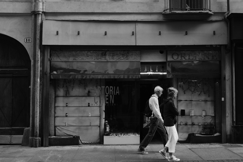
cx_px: 122
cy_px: 81
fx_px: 277
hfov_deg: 47.4
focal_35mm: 41
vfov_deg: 32.6
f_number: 7.1
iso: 320
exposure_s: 1/250
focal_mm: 27
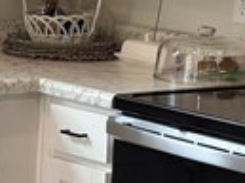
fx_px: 1461
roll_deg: -1.5
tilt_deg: -9.3
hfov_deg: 9.4
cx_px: -68
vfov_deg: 7.1
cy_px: 107
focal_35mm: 207
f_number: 1.6
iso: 80
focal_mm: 5.96
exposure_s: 1/170
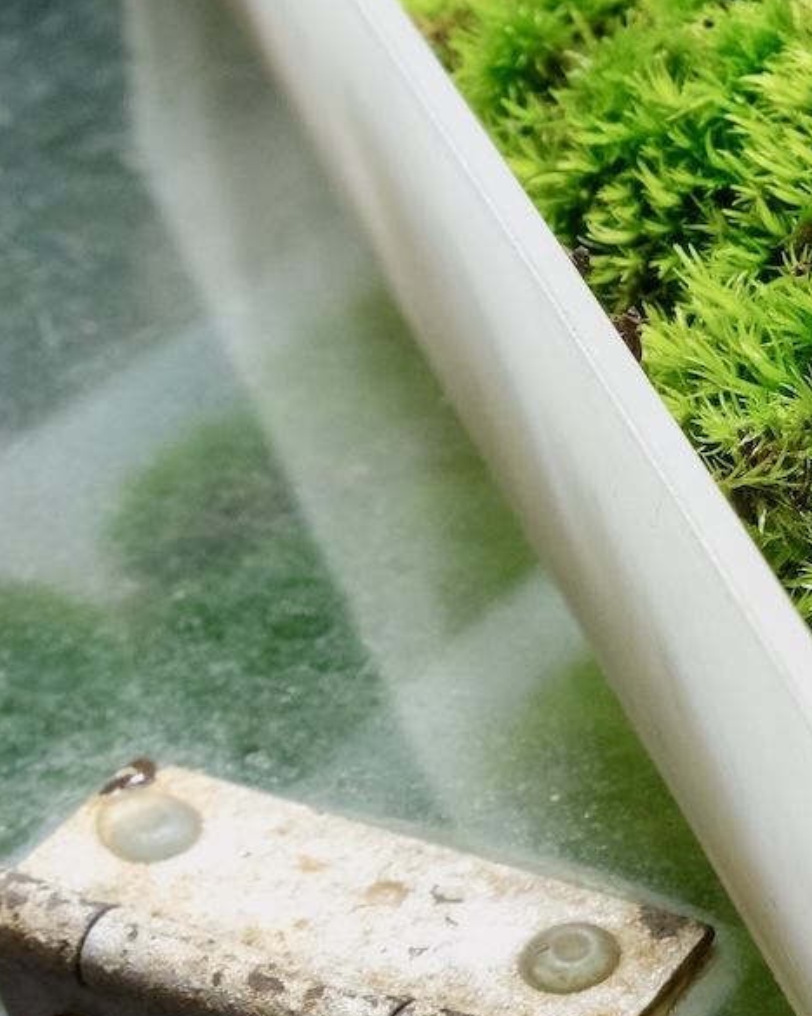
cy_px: 428
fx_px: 3245
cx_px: 1318
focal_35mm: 108
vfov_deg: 17.8
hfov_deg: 13.2
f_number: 9
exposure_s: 1/50
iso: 1600
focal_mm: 23.3
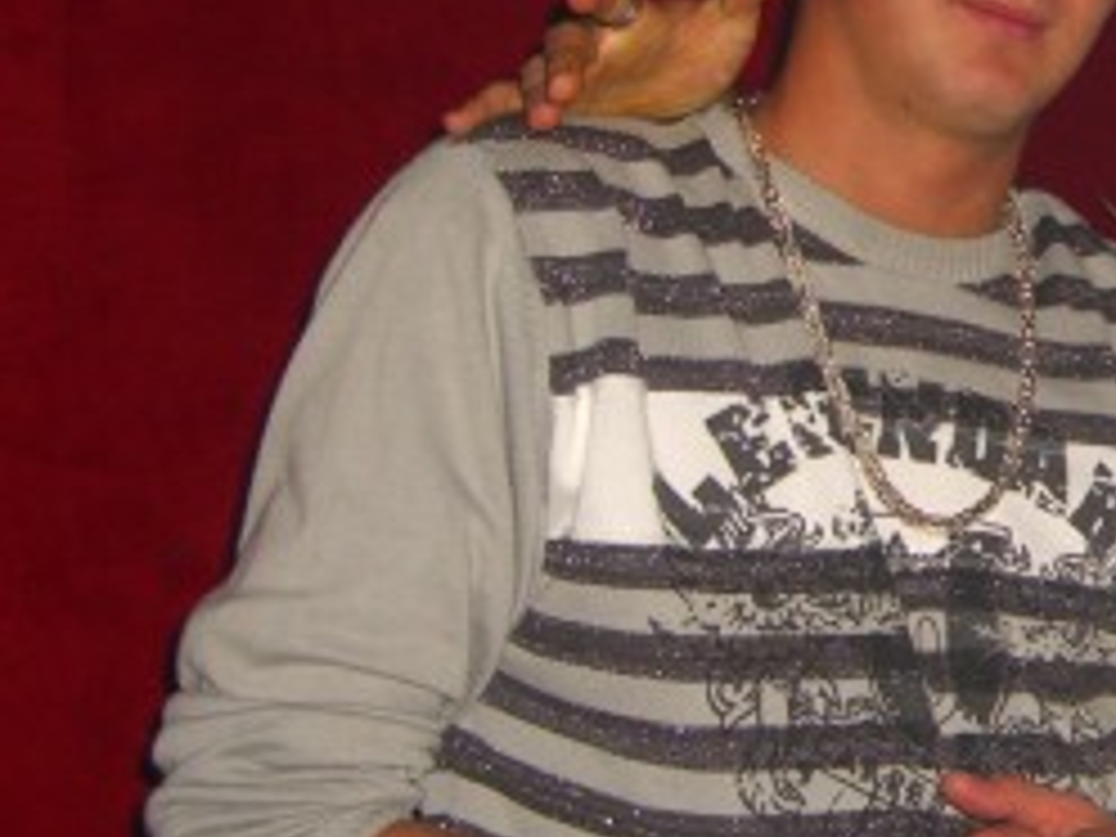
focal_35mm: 92
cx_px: 1206
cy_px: 202
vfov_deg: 16.0
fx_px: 2966
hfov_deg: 20.4
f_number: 2.8
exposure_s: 1/60
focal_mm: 7.9
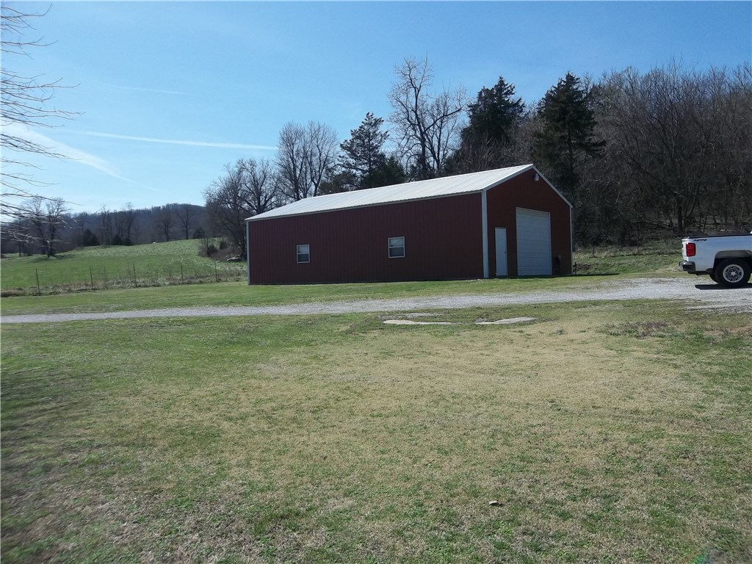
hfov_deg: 65.3
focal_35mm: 27
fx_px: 587
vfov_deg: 51.4
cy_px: 282
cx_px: 376
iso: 80
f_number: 8.9
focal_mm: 4.9
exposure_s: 1/250
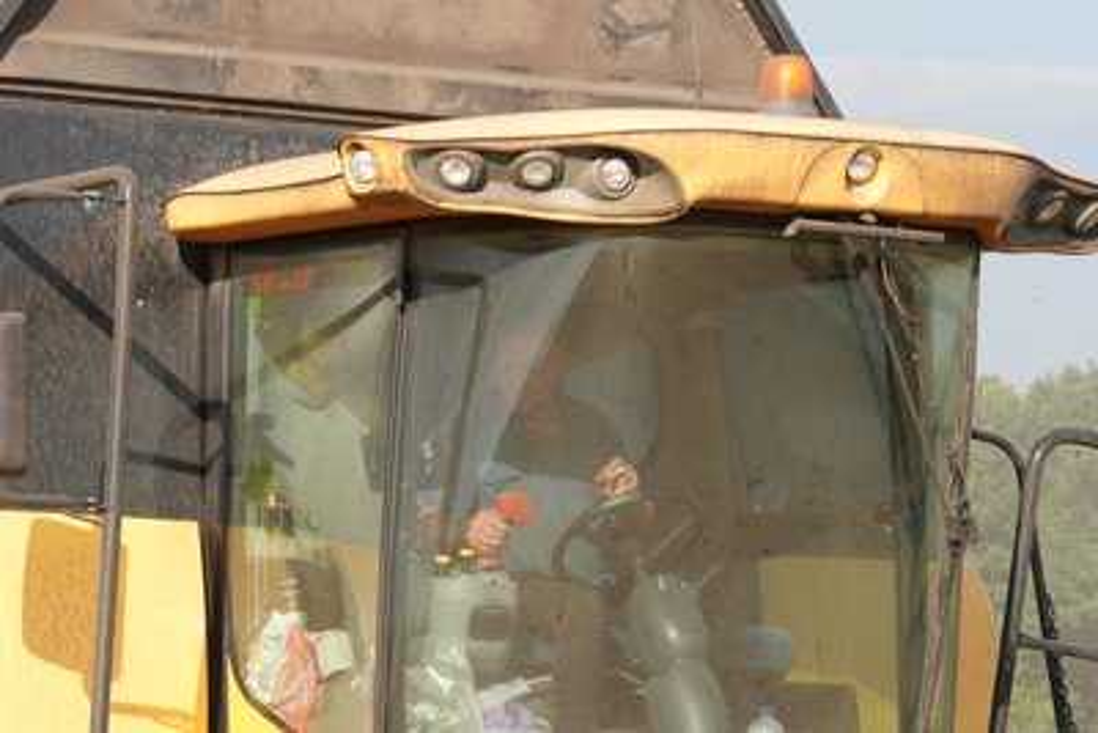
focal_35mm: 300
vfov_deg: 4.6
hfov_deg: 6.9
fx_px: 9153
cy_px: 366
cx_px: 549
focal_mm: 300
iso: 2000
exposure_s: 1/250
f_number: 29
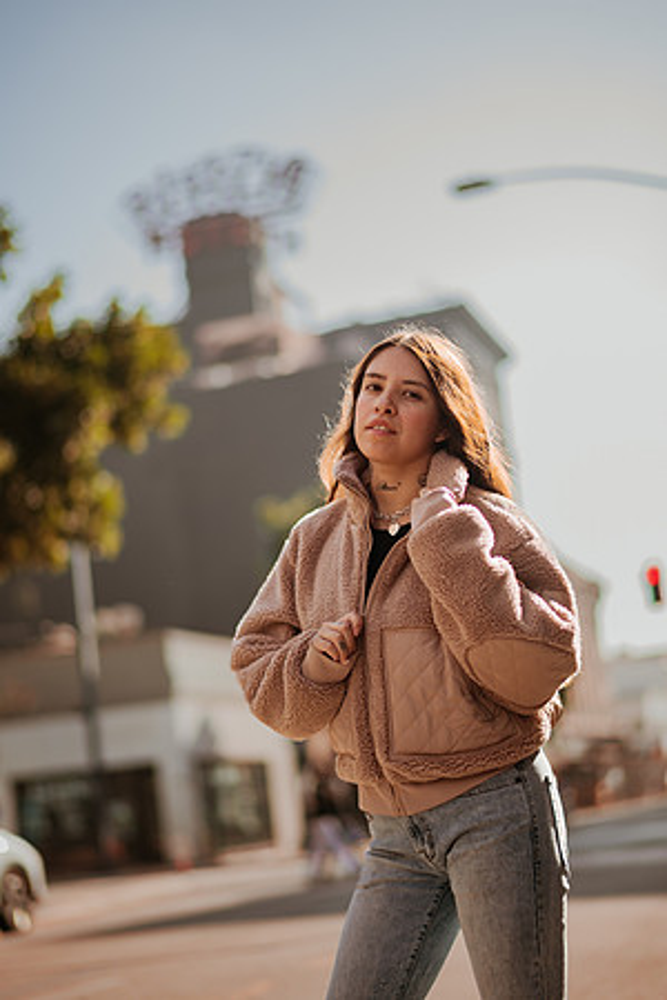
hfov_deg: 23.4
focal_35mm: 58
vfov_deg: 34.5
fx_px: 1612
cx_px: 334
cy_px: 500
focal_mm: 58
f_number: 1.4
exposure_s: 1/2500
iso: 50
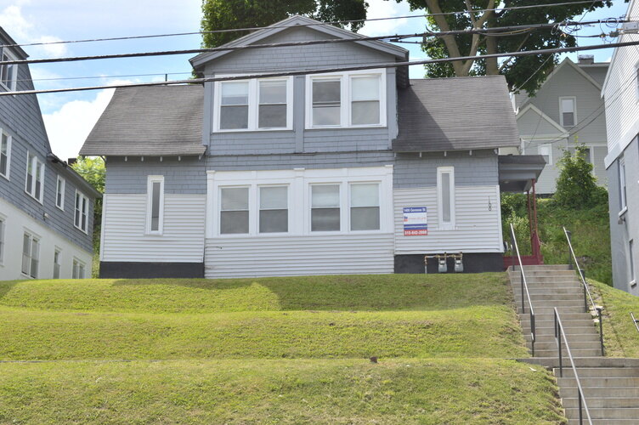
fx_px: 1011
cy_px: 212
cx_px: 320
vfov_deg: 23.7
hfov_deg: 35.1
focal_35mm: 57
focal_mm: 38
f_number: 7.1
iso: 100
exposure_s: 1/200
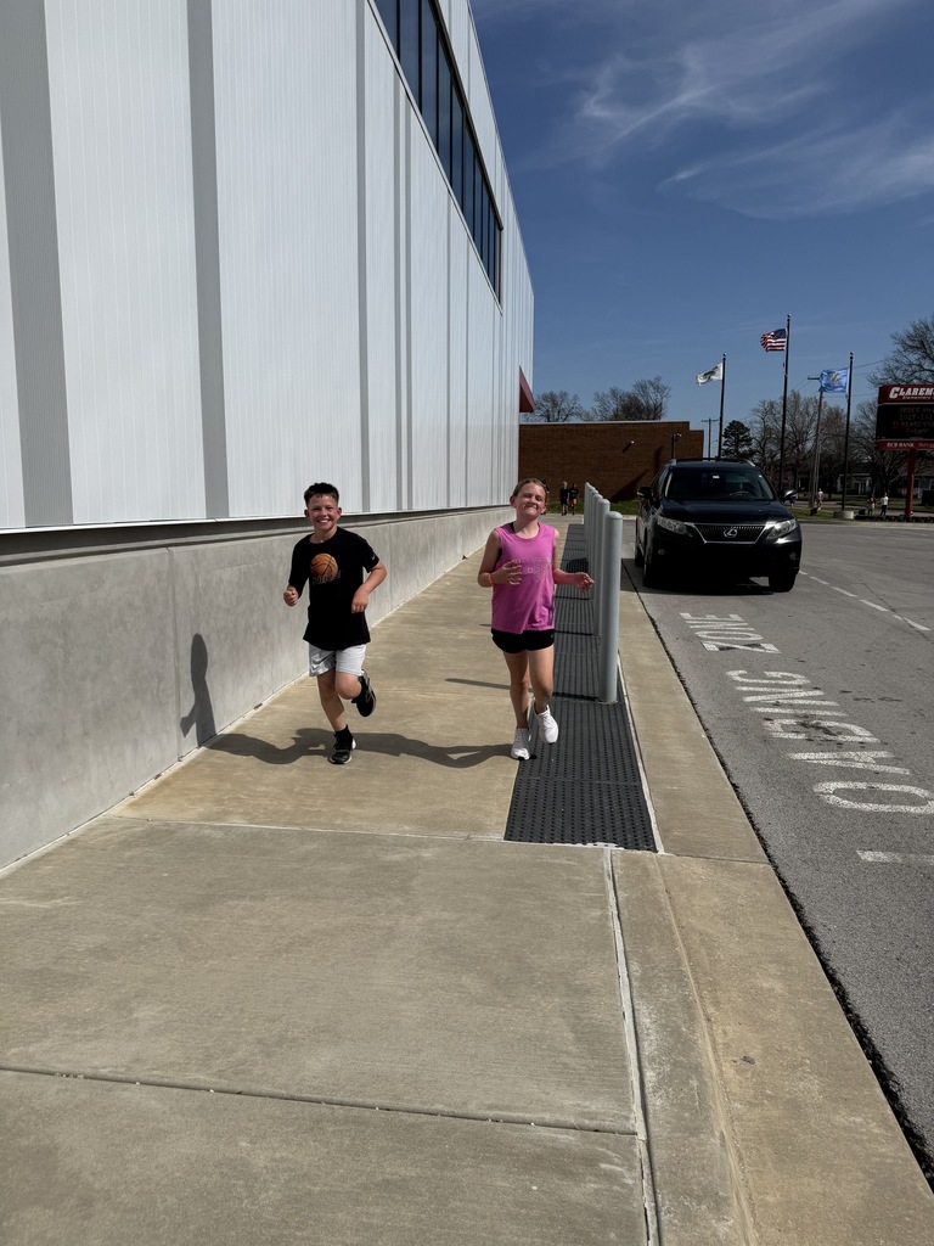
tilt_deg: -8.2
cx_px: 467
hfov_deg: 56.8
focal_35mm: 24
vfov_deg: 71.6
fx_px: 863
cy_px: 623
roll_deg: -0.8
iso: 80
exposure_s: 1/10309
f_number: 1.78
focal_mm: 6.76
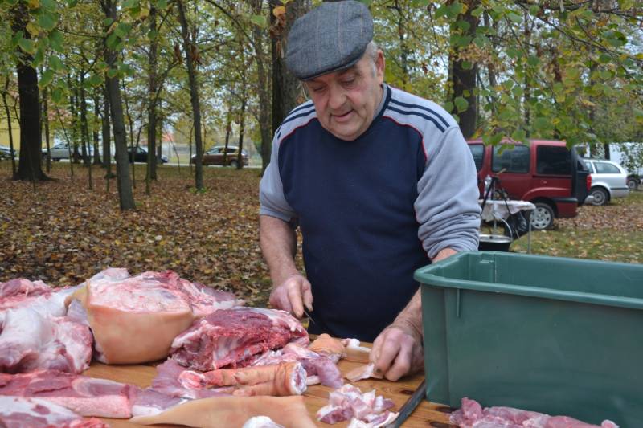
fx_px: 670
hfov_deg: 51.3
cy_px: 214
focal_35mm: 38
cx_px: 322
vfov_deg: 35.5
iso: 360
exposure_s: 1/125
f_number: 5.6
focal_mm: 25
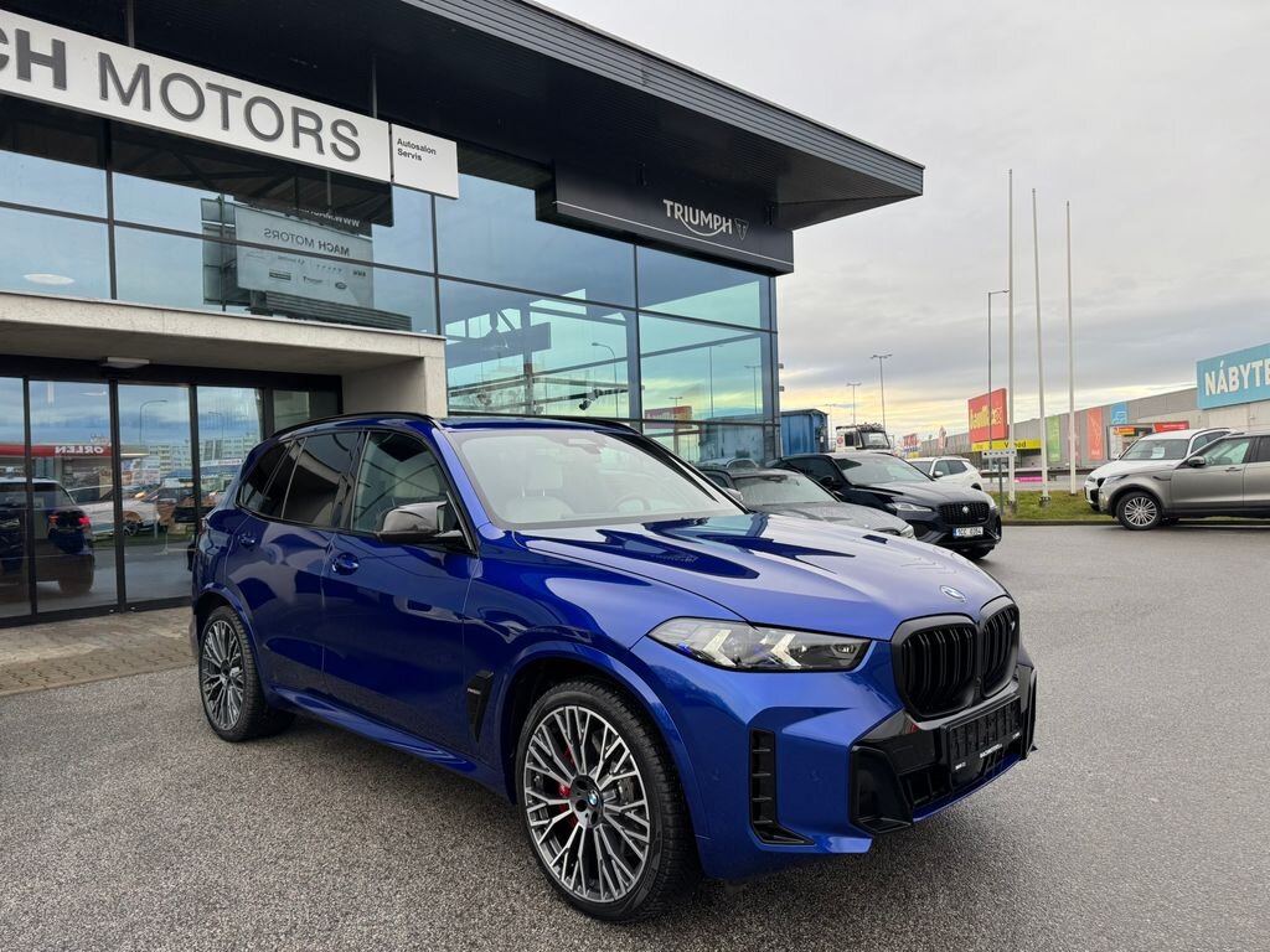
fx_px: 881
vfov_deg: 56.8
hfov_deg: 71.6
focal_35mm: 24
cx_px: 635
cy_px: 476
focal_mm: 6.76
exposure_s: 1/436
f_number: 1.78
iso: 80
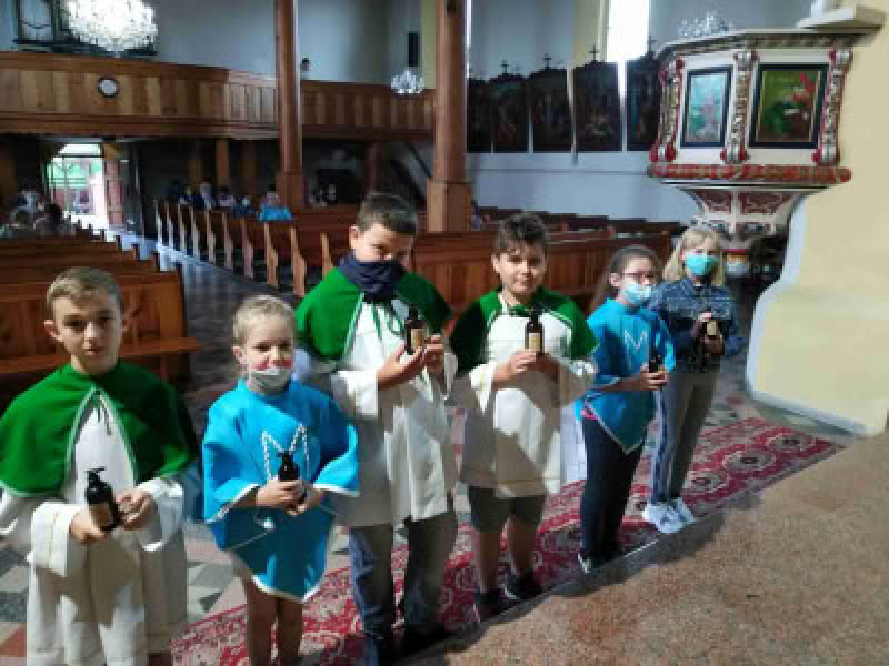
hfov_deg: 71.6
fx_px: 616
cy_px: 333
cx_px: 444
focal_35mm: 24
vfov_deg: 56.8
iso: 500
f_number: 1.9
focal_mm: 3.94
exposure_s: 1/20
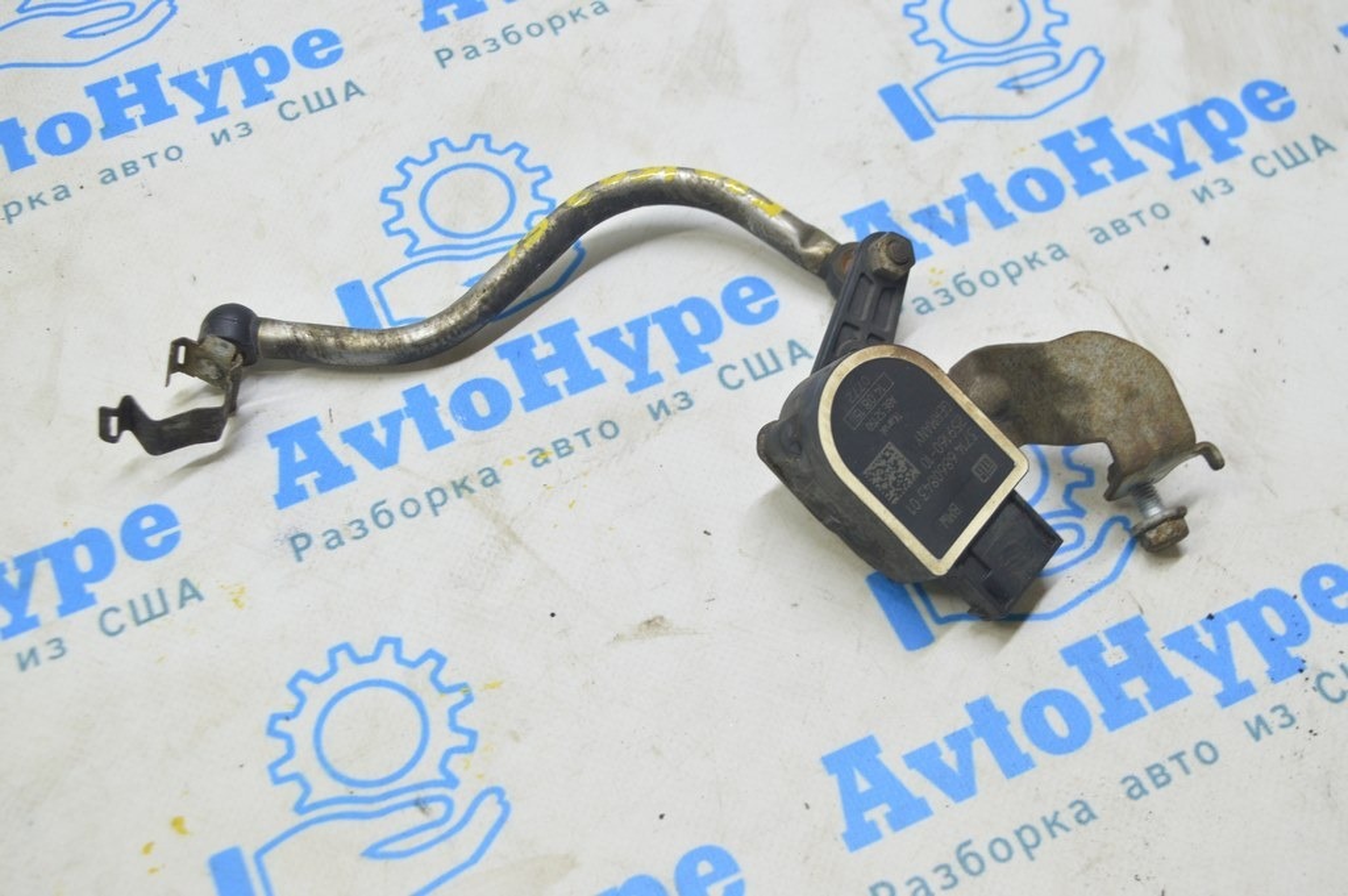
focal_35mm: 45
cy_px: 448
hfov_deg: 43.6
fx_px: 1684
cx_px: 674
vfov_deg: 29.8
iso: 400
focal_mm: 30
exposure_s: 1/20
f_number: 5.6
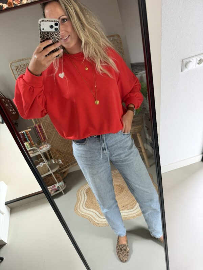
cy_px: 135
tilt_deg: -41.5
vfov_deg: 71.6
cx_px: 102
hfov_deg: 56.8
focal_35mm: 24
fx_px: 188
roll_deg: +13.7
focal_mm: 6.76
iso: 320
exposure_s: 1/60
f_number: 1.78
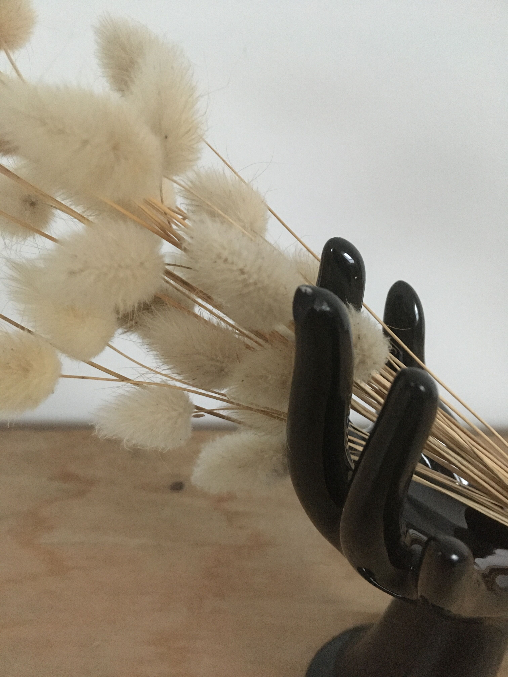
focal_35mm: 29
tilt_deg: -35.4
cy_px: 338
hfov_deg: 48.2
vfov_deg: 61.7
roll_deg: -2.8
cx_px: 254
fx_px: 567
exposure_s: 1/17
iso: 500
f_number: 2.2
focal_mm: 4.15
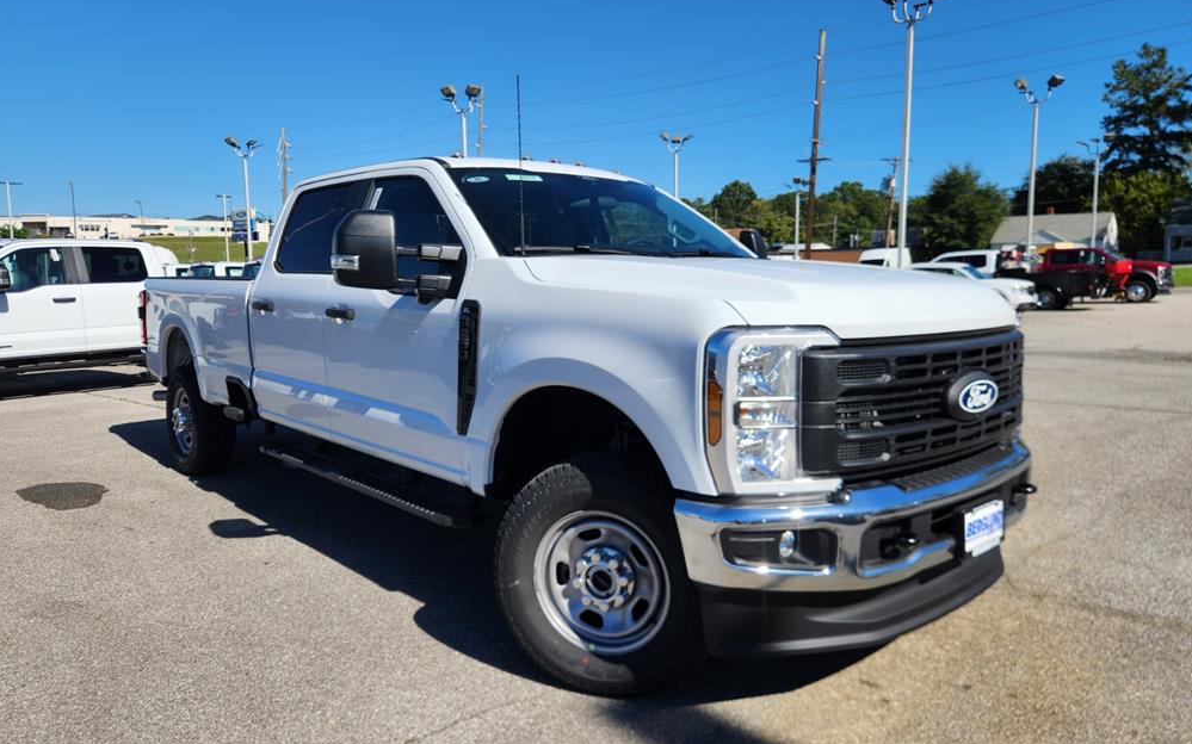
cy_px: 366
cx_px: 589
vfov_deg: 49.3
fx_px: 812
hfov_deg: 72.6
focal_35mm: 25
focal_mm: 5.4
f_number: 1.8
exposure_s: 1/2265
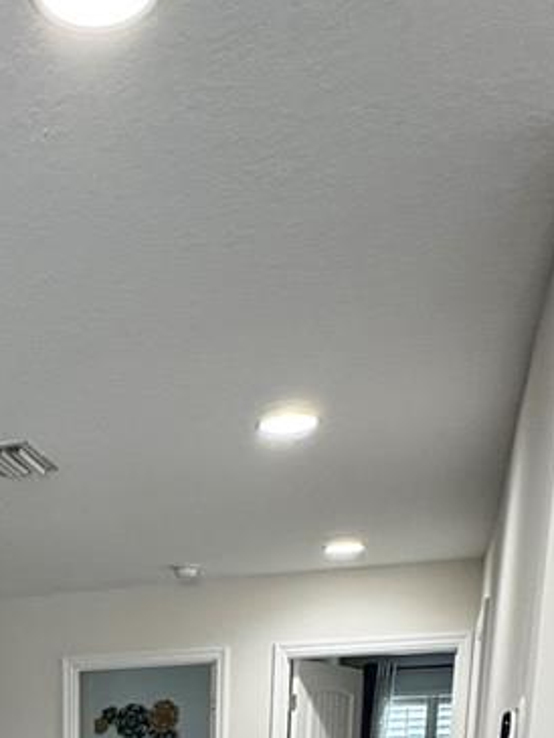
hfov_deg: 29.7
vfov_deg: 31.0
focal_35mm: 46
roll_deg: +0.2
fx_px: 981
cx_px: 16
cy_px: 983
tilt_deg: -11.4
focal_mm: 2.22
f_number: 2.2
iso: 250
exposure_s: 1/60
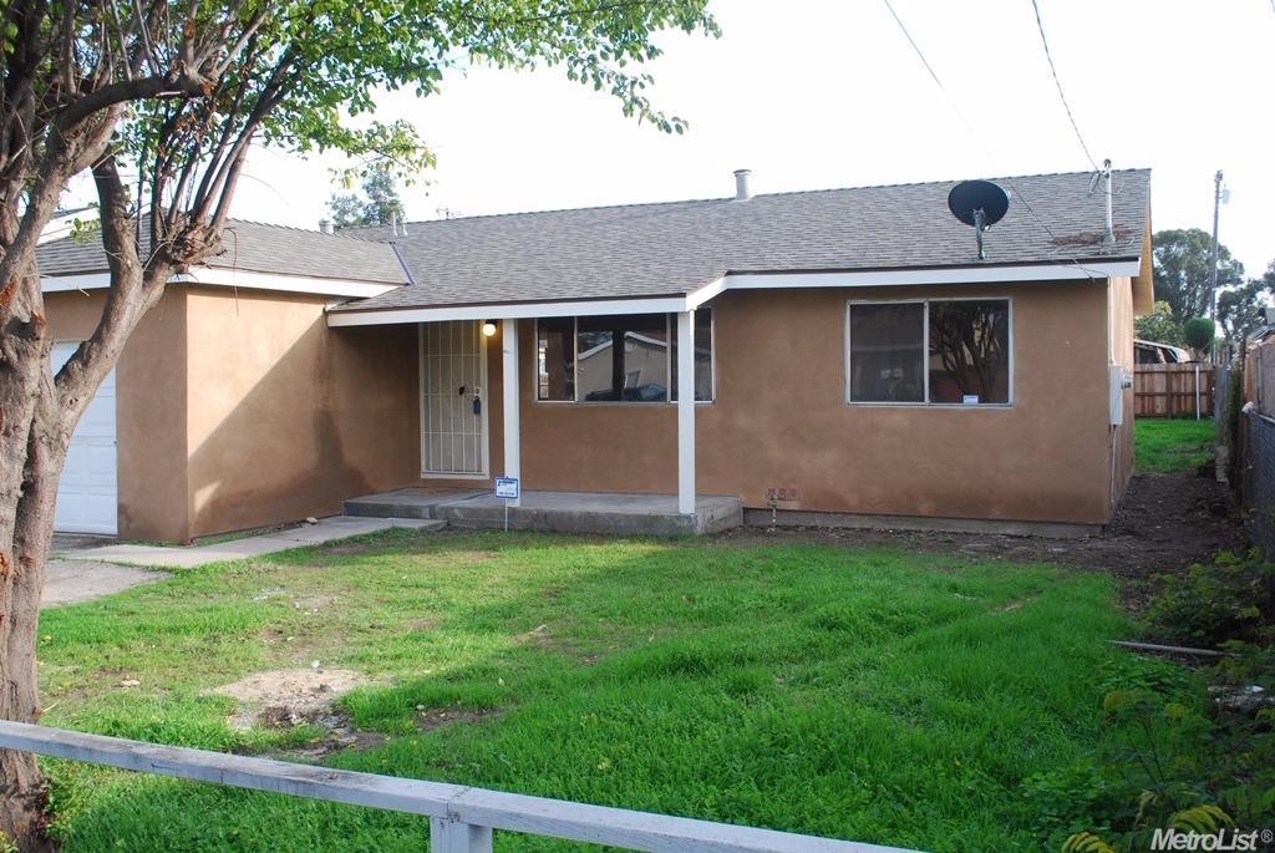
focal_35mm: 33
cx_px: 638
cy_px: 426
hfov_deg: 57.2
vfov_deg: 40.1
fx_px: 1170
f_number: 7.1
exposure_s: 1/200
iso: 400
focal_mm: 22
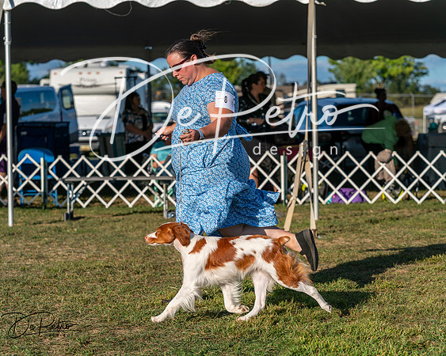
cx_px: 223
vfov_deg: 15.5
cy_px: 178
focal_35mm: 99
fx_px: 1308
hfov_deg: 19.4
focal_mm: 88
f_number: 4.5
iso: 100
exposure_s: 1/1250
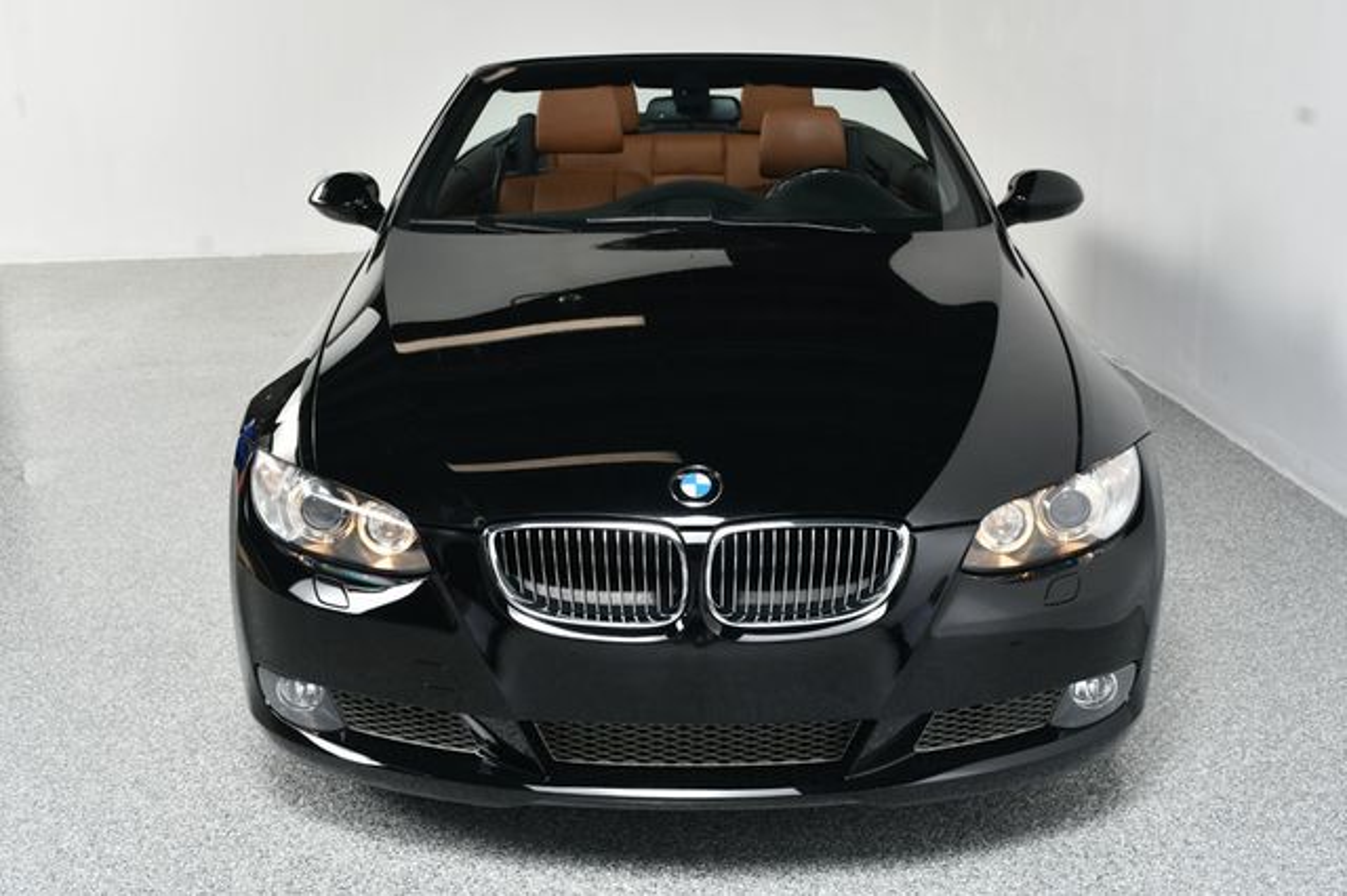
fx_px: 1496
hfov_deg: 48.5
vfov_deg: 33.4
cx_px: 674
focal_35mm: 40
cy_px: 448
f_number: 9
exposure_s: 1/160
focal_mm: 27
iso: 100
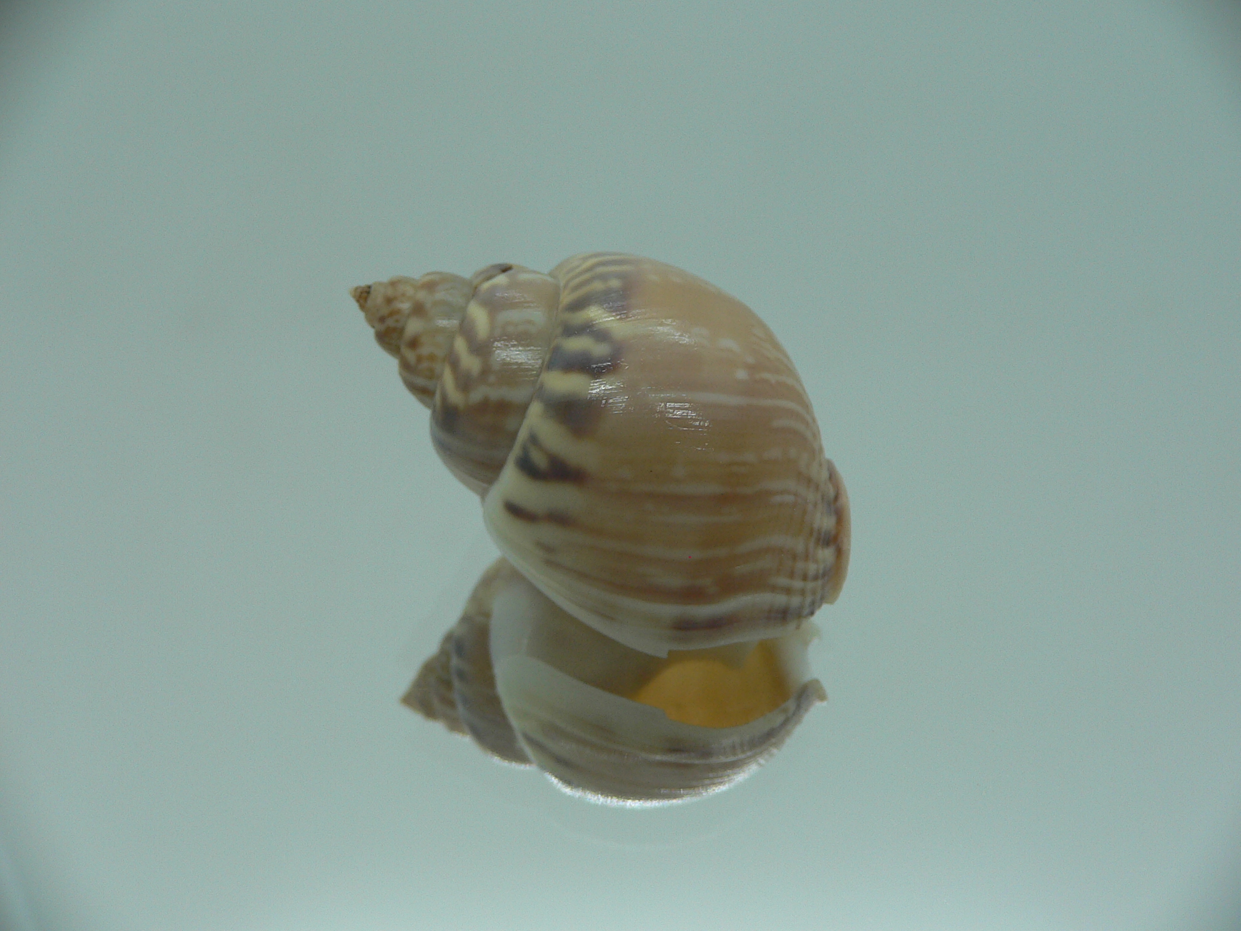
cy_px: 466
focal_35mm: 35
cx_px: 620
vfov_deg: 40.7
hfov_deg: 52.6
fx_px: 1255
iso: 80
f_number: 2.8
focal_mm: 4.6
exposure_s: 1/60
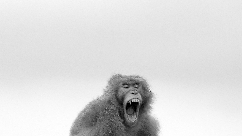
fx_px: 738
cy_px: 101
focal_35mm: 115
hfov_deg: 18.6
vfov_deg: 10.5
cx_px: 133
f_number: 4
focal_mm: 50
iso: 1000
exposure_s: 1/2500
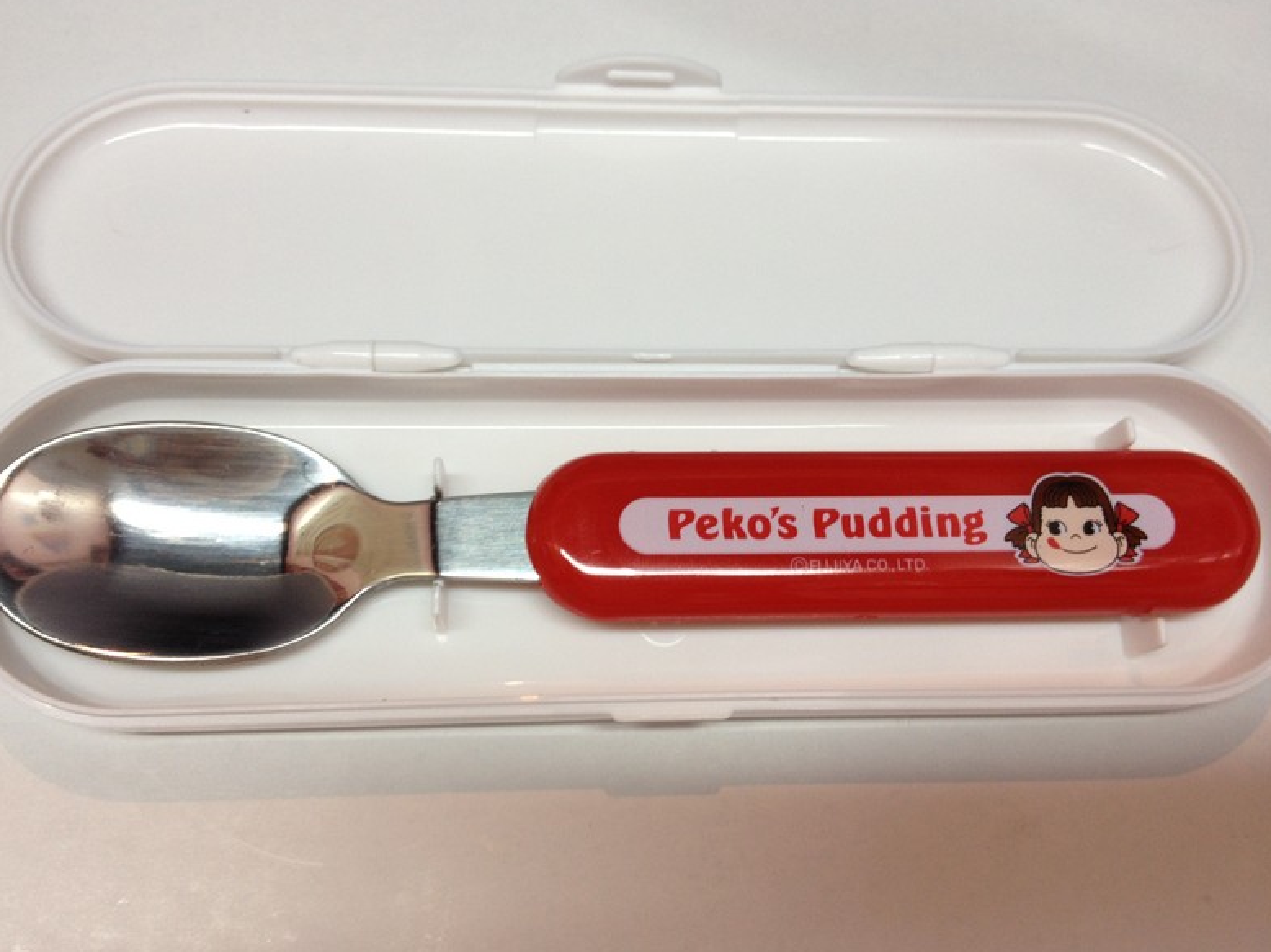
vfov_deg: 39.6
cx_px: 624
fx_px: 1321
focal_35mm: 36
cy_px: 478
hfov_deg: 51.4
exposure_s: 1/24
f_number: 2.4
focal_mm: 4.28
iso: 64
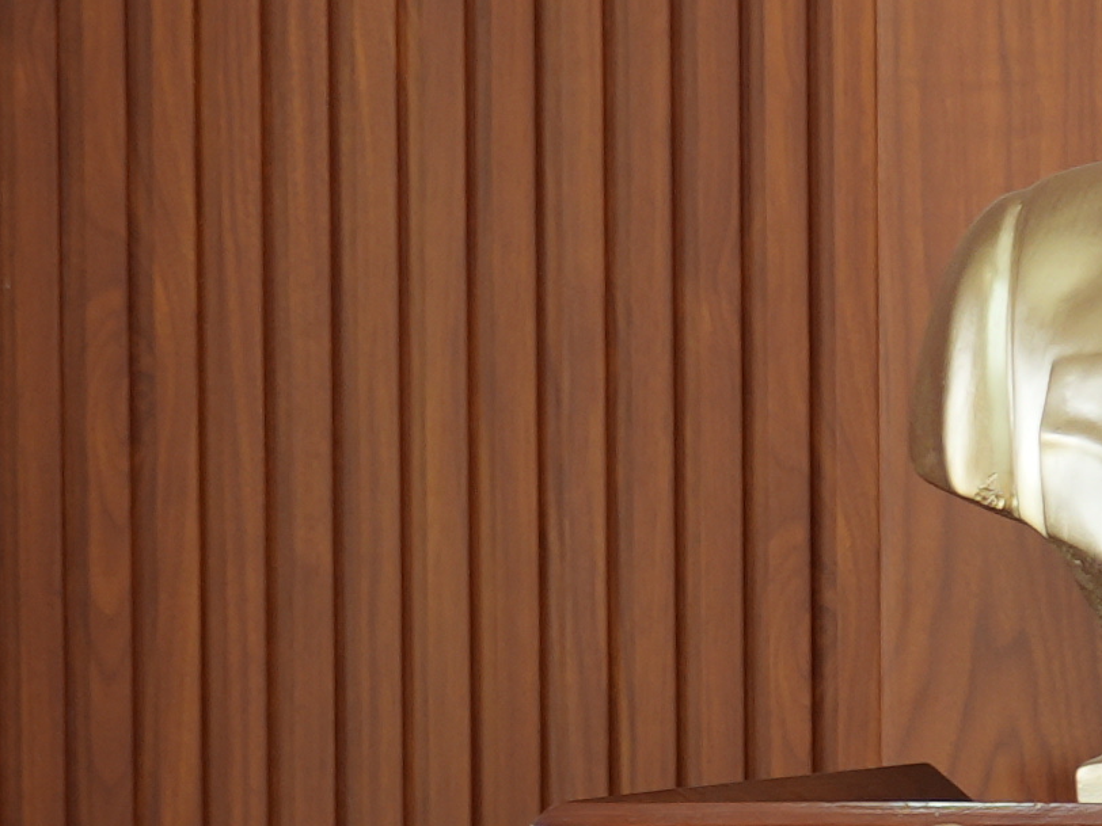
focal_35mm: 249
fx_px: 7927
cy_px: 1015
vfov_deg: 5.9
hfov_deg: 6.2
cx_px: 4723
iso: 100
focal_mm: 30
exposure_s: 1/30
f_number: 2.8
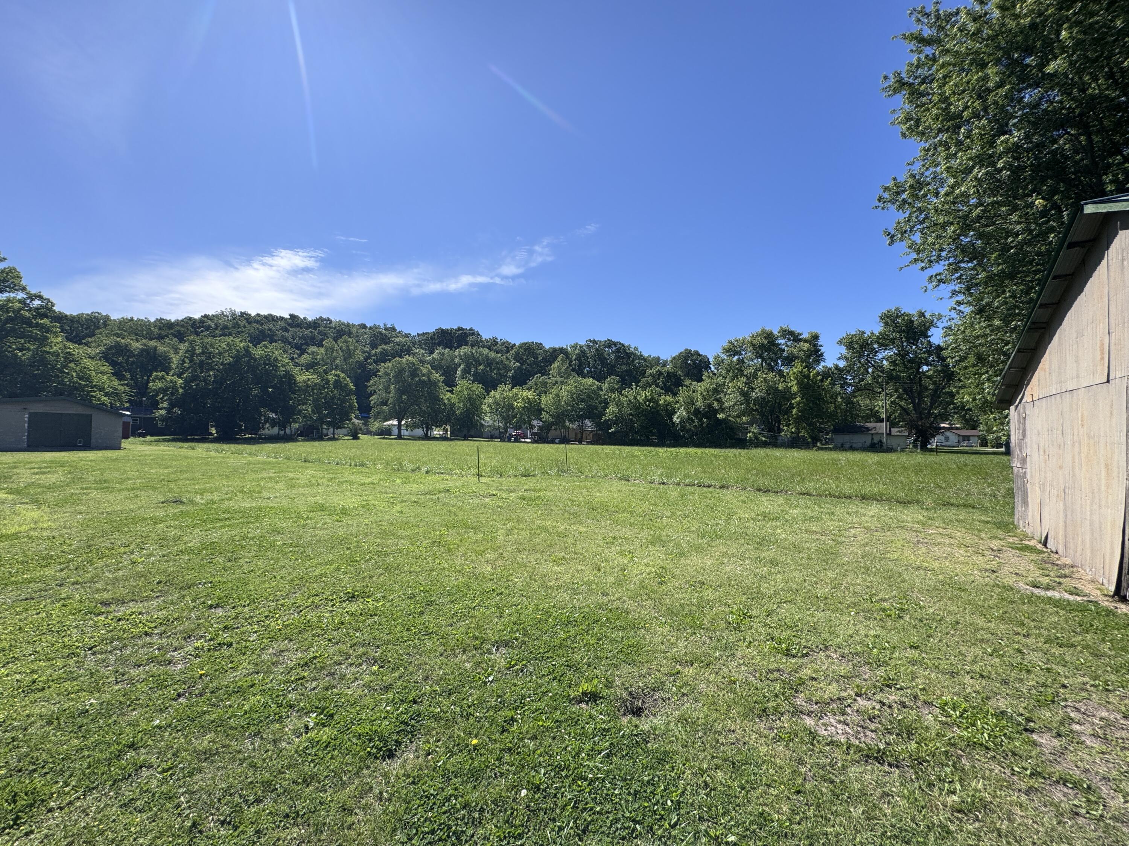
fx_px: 457
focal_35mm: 14
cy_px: 423
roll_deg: -0.4
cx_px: 564
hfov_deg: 102.1
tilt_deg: +2.6
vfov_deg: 85.7
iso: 50
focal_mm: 2.22
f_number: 2.2
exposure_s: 1/1789
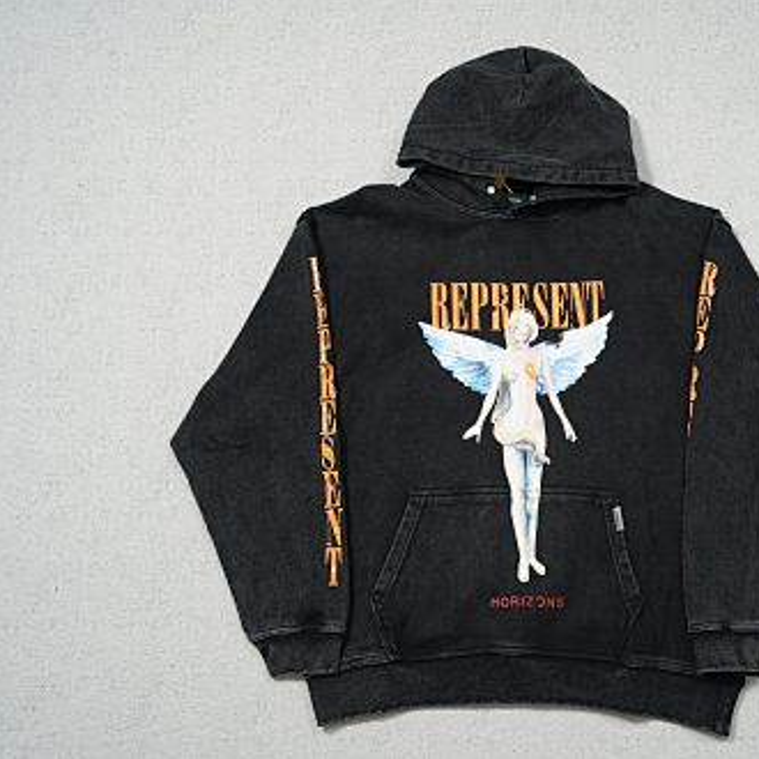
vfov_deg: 37.6
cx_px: 518
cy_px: 381
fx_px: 1116
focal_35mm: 45
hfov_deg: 37.1
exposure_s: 1/100
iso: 1600
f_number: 10
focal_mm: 35
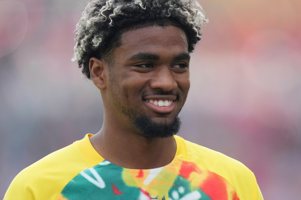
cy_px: 165
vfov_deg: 1.6
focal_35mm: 859
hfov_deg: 2.4
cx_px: 197
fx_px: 7182
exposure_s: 1/2500
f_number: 2.8
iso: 640
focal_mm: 400
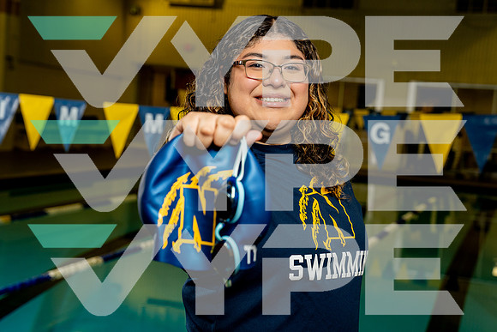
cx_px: 248
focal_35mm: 73
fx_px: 1012
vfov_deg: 18.6
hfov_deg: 27.6
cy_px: 166
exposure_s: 1/250
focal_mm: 70
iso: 500
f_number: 5.6
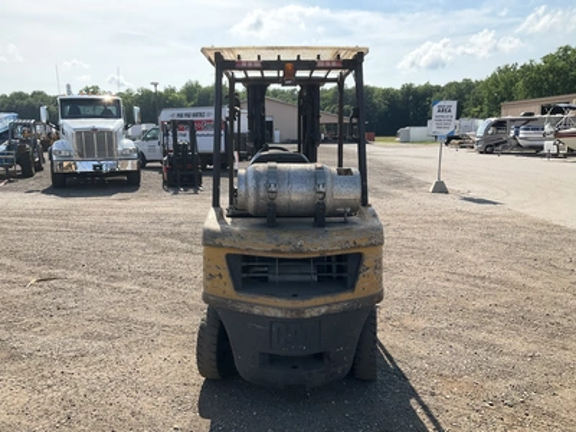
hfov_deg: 61.7
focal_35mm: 29
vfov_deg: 48.2
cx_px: 288
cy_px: 216
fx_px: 483
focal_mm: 3
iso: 25
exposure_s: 1/1490
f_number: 1.8
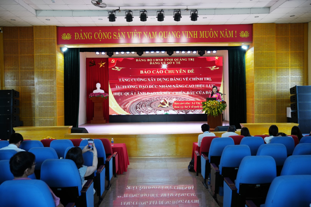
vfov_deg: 40.0
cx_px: 156
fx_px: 285
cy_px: 104
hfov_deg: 57.2
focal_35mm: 33
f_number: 3.5
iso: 800
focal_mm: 33
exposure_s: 1/250
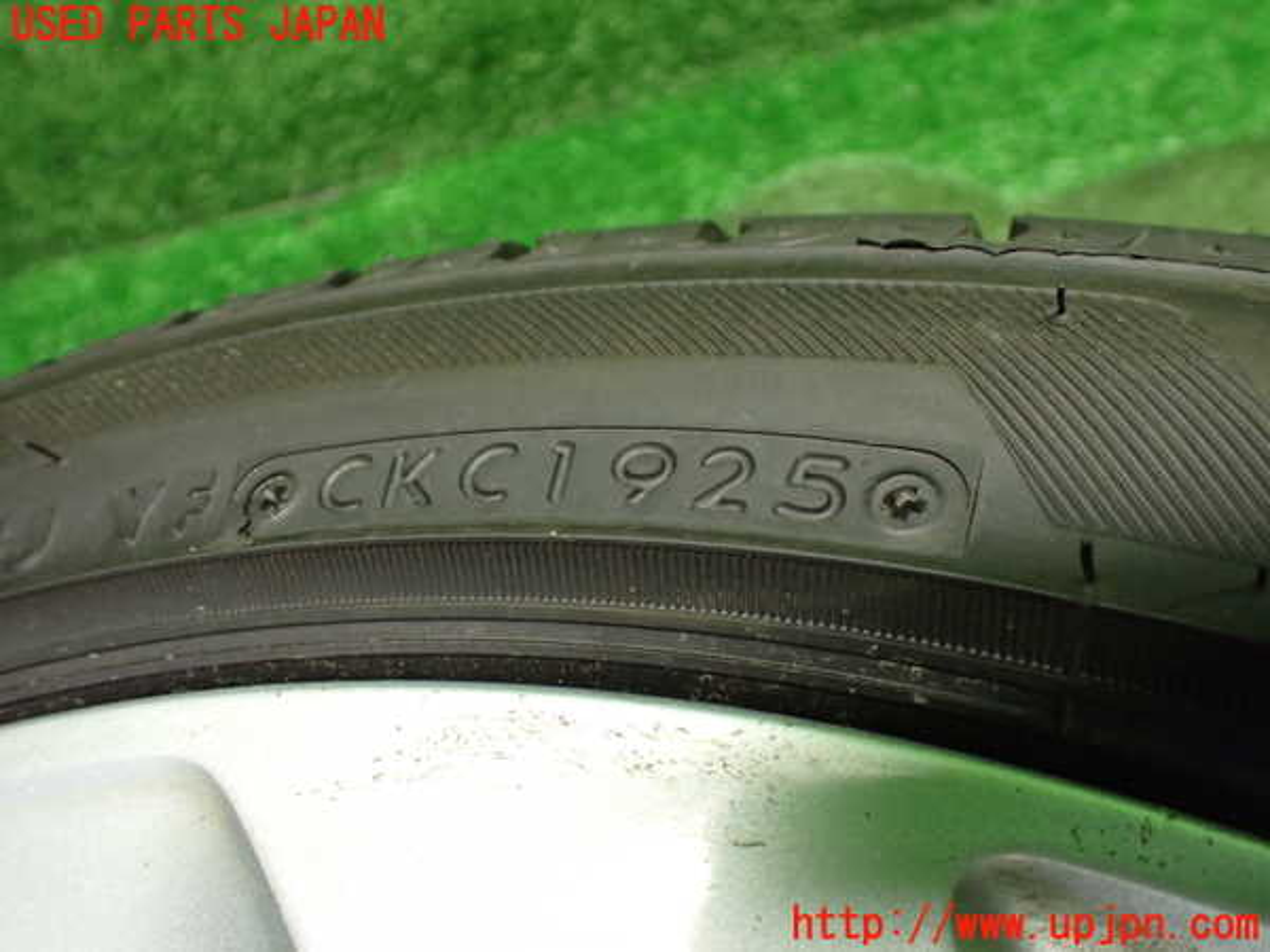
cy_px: 476
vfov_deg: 46.8
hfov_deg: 60.0
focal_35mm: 30
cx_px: 635
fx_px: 1101
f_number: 2.3
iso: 800
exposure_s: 1/80
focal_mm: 5.4
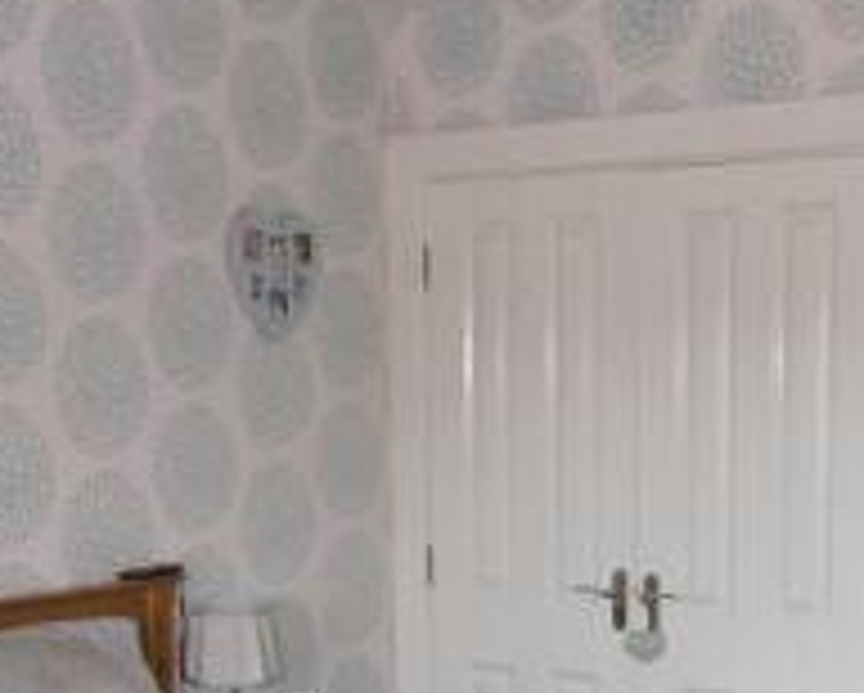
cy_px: 700
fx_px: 1817
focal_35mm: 71
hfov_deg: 26.6
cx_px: 560
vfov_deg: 20.8
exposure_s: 1/60
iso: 200
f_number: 3.1
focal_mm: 4.3
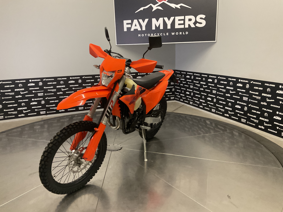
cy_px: 106
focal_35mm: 29
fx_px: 237
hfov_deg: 61.7
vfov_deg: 48.2
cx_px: 142
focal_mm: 3
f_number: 1.8
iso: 250
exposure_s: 1/60
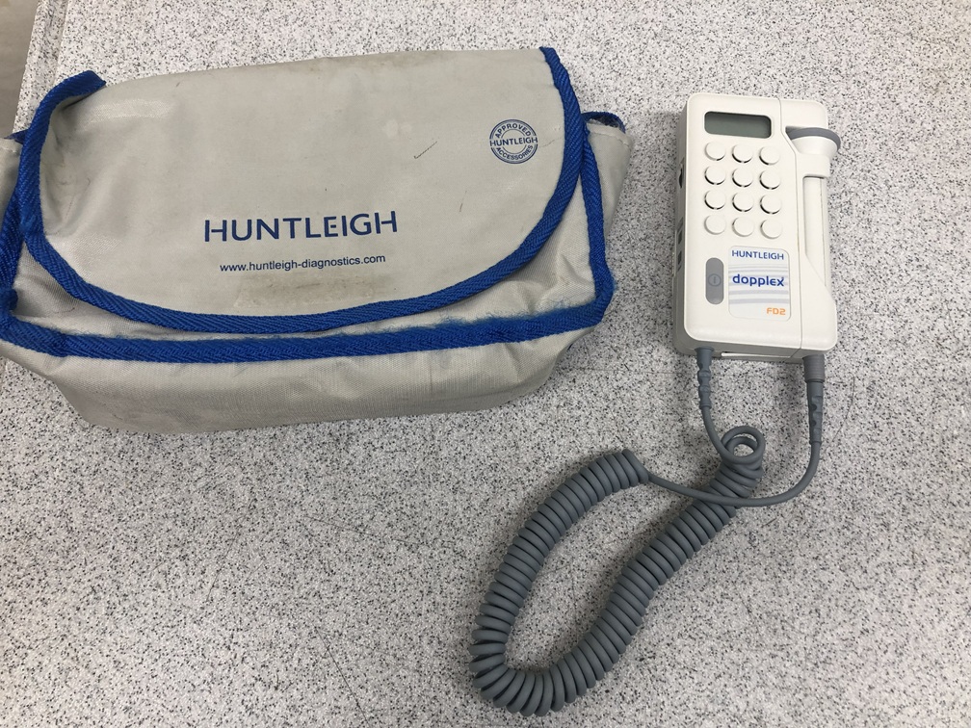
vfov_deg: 49.7
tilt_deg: -69.0
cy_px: 364
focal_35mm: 28
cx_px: 486
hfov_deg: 63.4
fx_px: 785
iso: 25
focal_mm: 3.99
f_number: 1.8
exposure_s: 1/40
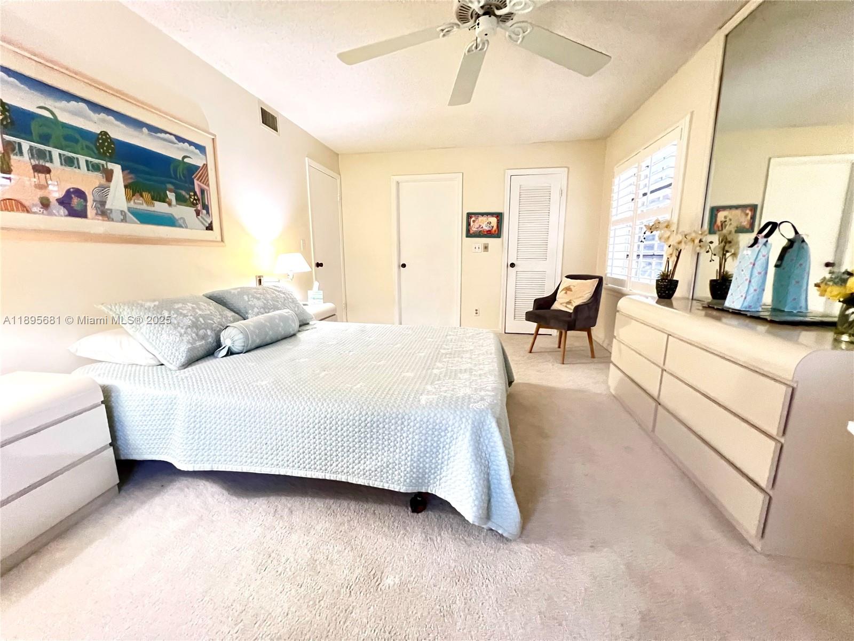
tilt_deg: -10.4
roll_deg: +1.0
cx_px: 427
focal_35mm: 13
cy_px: 320
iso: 1000
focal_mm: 1.57
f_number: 1.8
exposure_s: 1/60
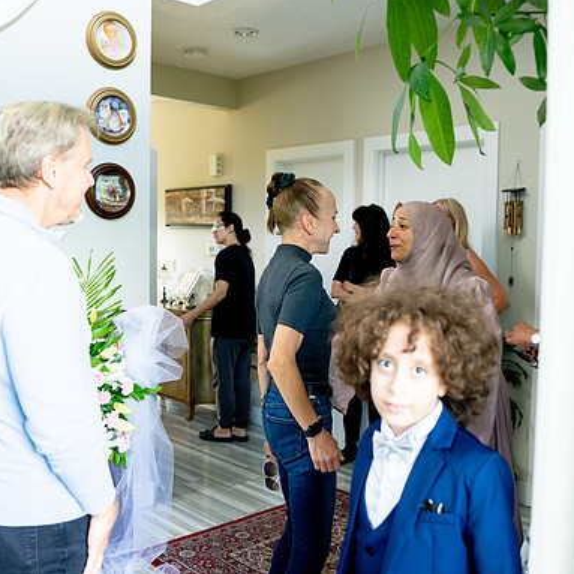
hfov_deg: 46.0
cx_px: 310
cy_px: 286
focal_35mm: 36
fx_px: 675
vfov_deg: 46.0
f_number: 2.8
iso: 2500
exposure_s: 1/250
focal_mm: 28
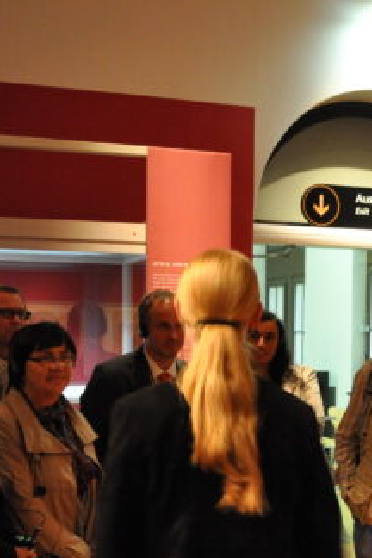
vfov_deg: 30.8
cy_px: 427
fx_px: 992
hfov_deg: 21.0
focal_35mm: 64
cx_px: 294
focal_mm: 18
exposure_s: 1/6
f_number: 3.5
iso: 1600
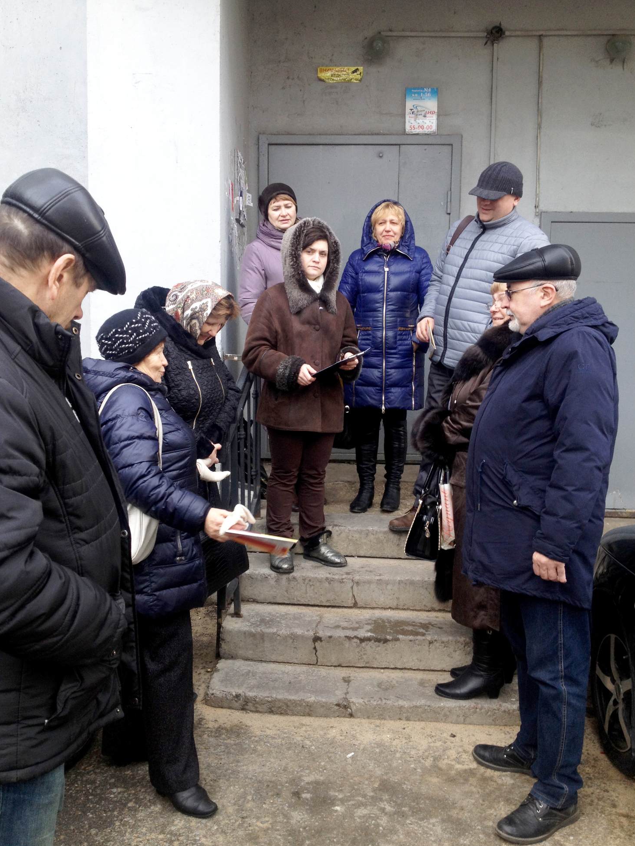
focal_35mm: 36
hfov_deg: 39.7
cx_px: 312
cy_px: 428
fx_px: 881
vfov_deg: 51.4
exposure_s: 1/49
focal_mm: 4.28
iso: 50
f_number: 2.4
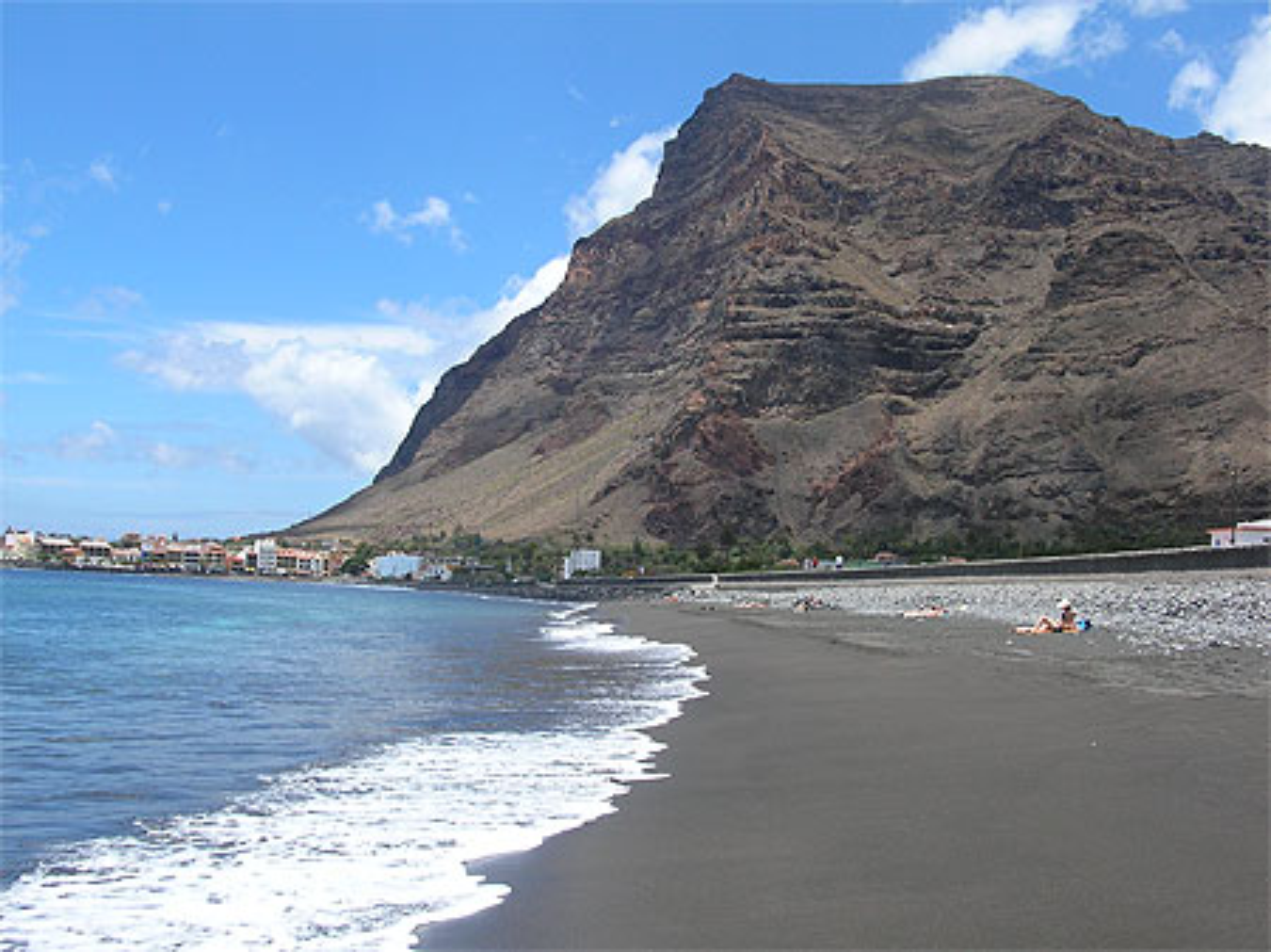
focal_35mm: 36
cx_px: 636
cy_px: 476
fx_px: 1321
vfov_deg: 39.6
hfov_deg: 51.4
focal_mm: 6
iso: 50
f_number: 3.7
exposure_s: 1/730
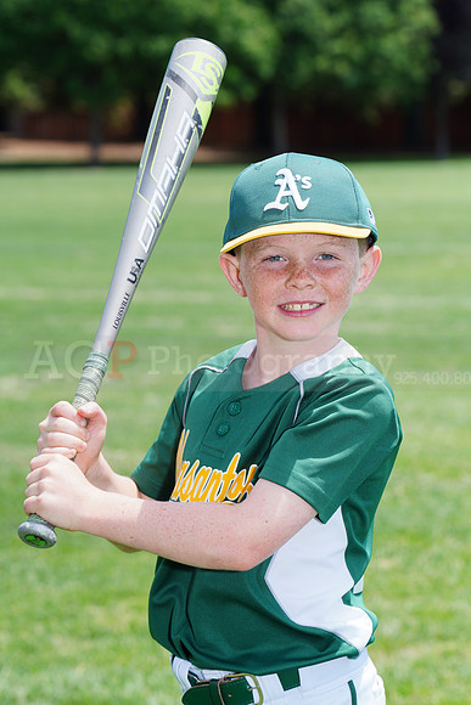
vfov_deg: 11.2
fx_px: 3609
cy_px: 352
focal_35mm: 184
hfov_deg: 7.5
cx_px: 236
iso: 200
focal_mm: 184
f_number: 10
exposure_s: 1/200
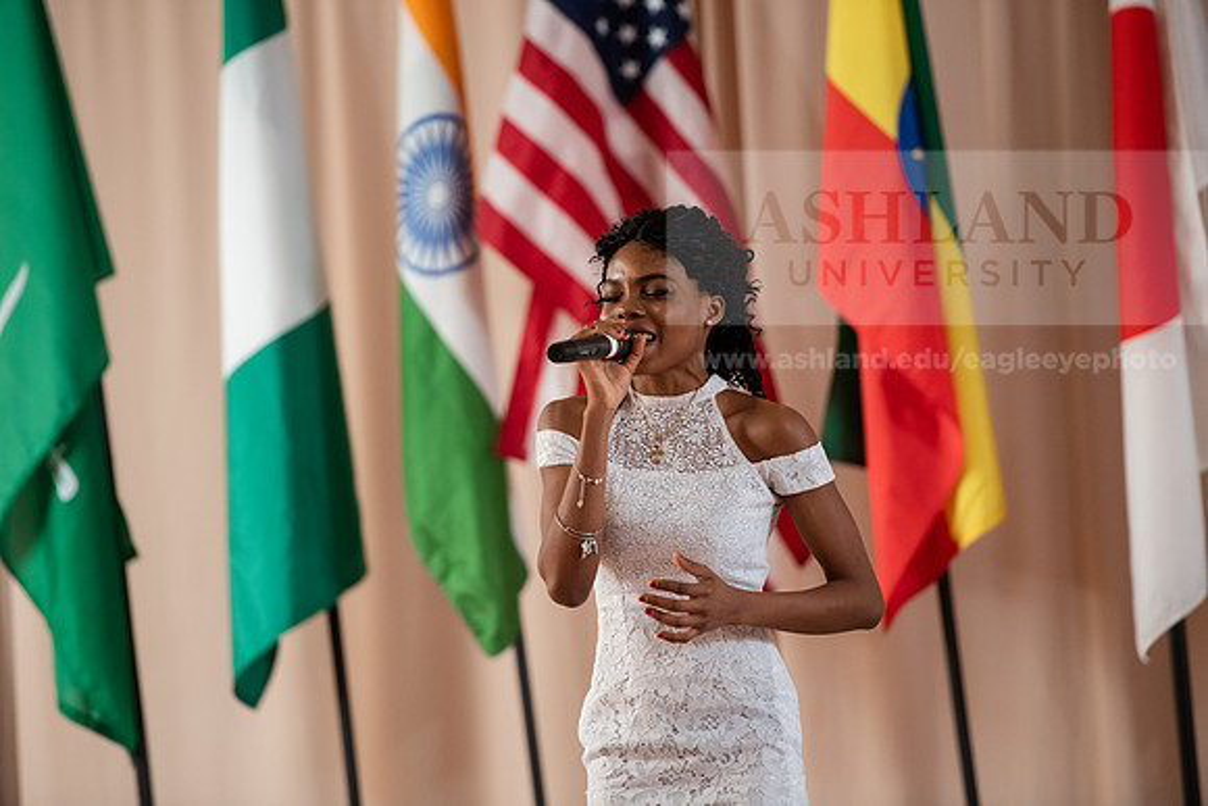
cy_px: 403
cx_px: 604
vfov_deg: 7.2
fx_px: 6377
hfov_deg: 10.8
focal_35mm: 190
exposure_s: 1/200
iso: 2000
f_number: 3.2
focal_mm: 190
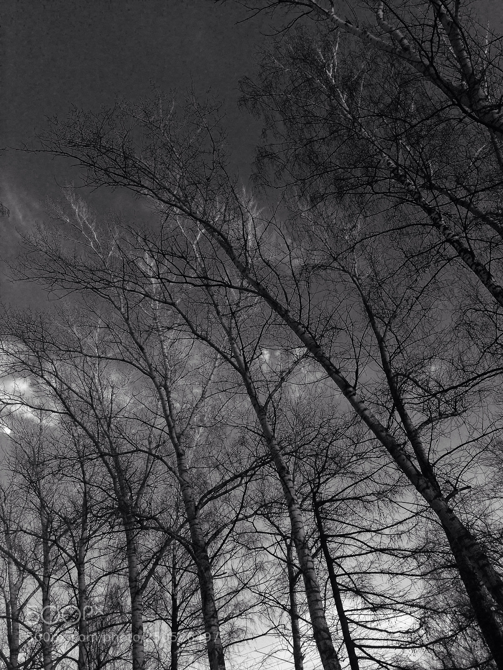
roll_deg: +13.0
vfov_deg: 55.4
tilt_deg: +40.7
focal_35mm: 33
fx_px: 639
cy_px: 335
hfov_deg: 42.9
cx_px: 252
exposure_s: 1/167
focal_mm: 4.12
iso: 50
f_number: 2.4
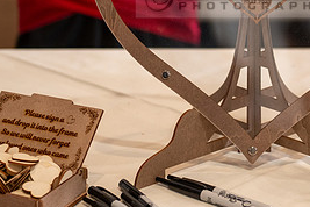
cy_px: -10
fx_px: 1309
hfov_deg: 13.5
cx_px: 237
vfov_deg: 9.0
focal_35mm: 152
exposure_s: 1/160
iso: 800
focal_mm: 70
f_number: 2.8
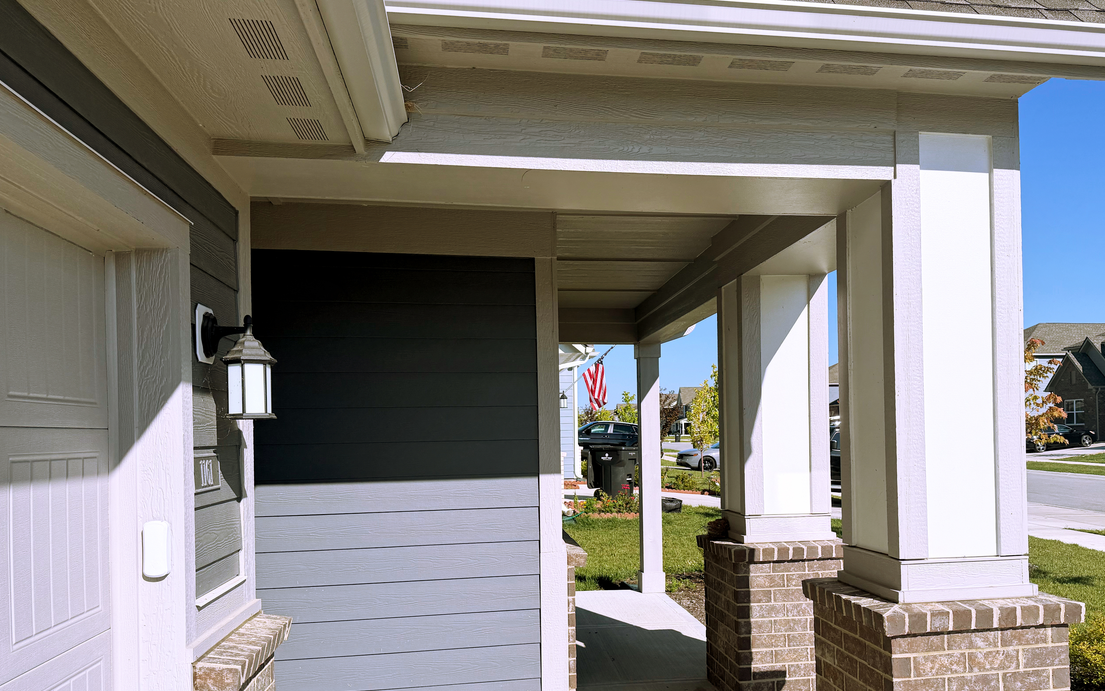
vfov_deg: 42.9
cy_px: 414
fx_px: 873
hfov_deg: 64.4
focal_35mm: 29
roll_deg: +1.1
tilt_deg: +1.4
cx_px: 624
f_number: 1.78
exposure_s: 1/6711
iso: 80
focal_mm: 6.76
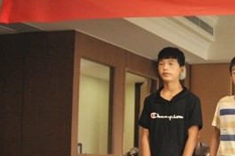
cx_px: 340
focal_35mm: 72
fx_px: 469
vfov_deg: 18.5
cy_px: 142
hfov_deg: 23.3
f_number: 3.5
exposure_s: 1/500
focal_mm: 24
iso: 3200
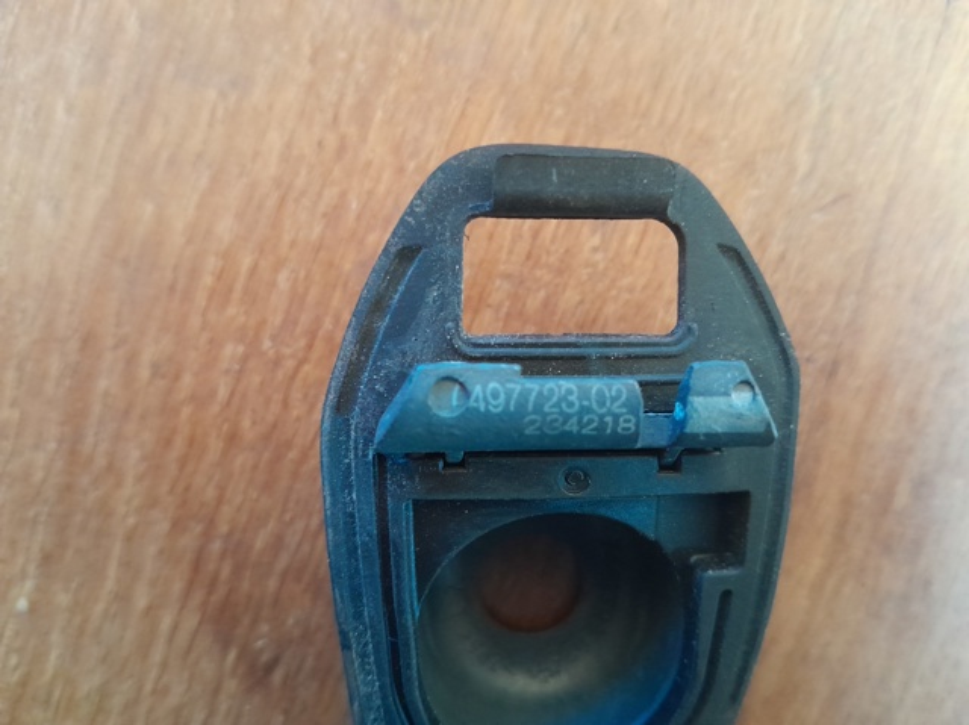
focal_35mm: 26
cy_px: 362
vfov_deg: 53.0
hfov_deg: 67.3
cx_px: 484
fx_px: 727
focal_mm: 3.98
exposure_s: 1/10
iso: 1000
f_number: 1.8
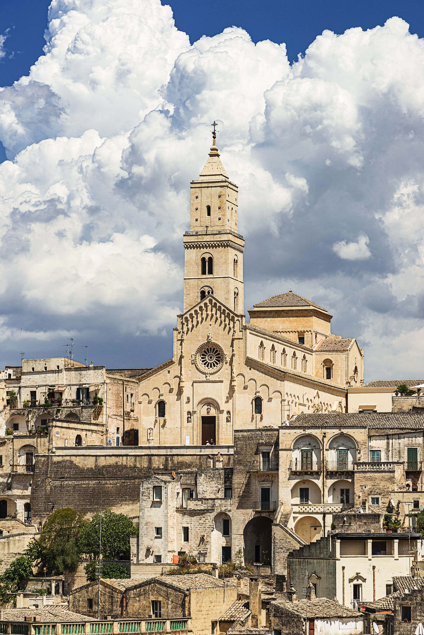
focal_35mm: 105
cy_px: 318
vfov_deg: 19.4
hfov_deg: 13.1
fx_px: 1853
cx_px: 212
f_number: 13
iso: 250
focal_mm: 105
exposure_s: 1/320
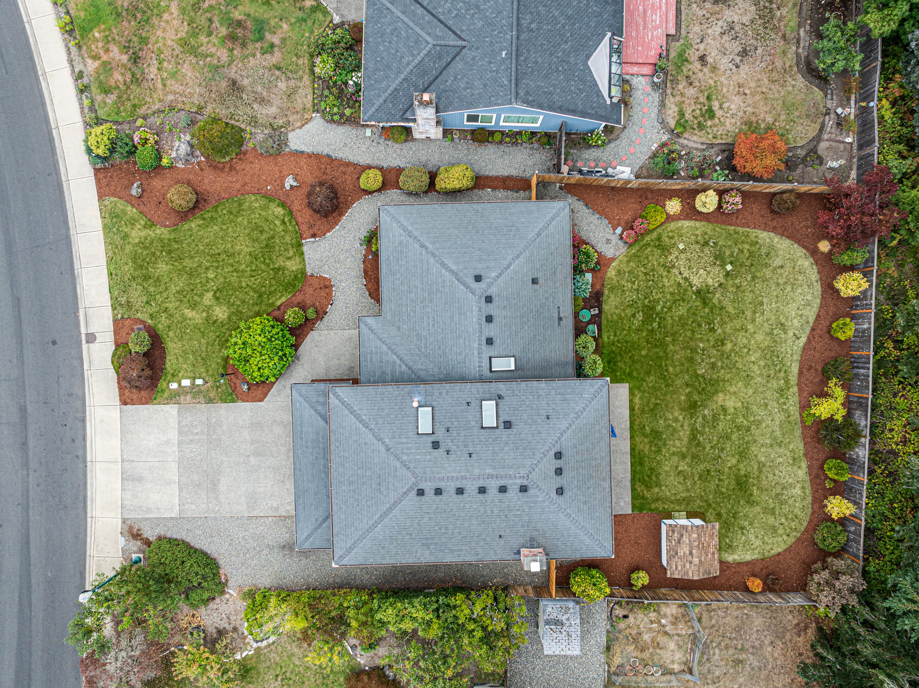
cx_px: 460
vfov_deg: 56.8
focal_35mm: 24
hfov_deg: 71.6
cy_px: 344
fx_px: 637
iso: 100
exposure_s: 1/320
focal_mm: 12.29
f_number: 2.8
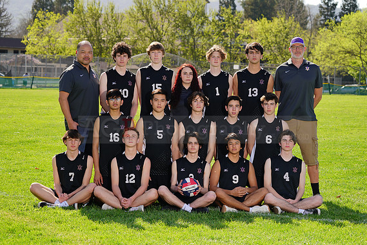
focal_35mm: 102
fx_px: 1039
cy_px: 124
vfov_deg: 13.4
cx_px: 186
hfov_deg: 20.0
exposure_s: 1/200
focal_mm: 100
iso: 64
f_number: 6.3
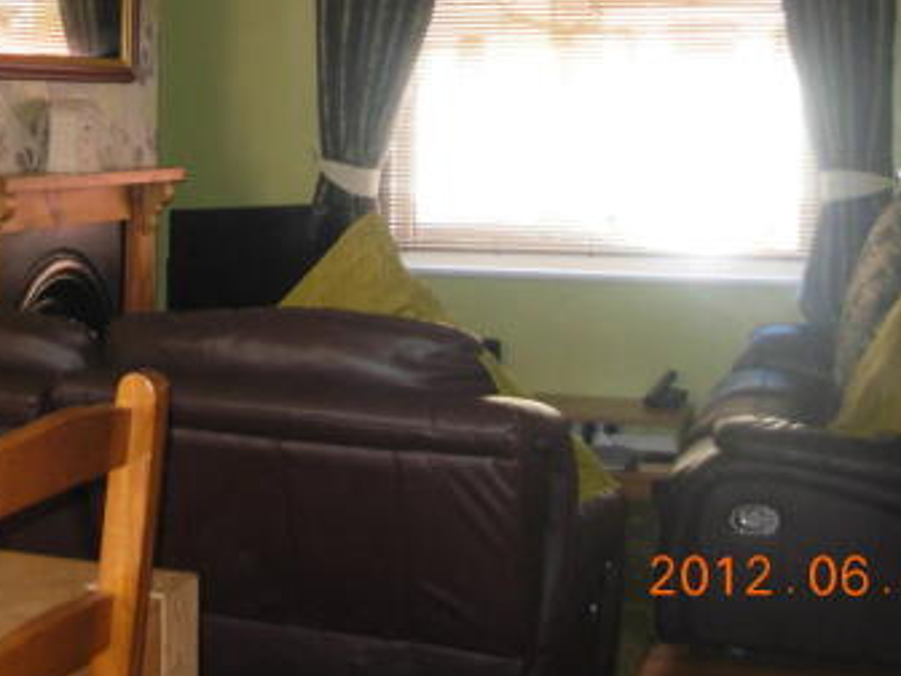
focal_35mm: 66
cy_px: 114
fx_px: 1718
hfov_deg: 29.0
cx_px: 248
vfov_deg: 21.9
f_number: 2.9
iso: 137
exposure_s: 1/39.1
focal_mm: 6.3
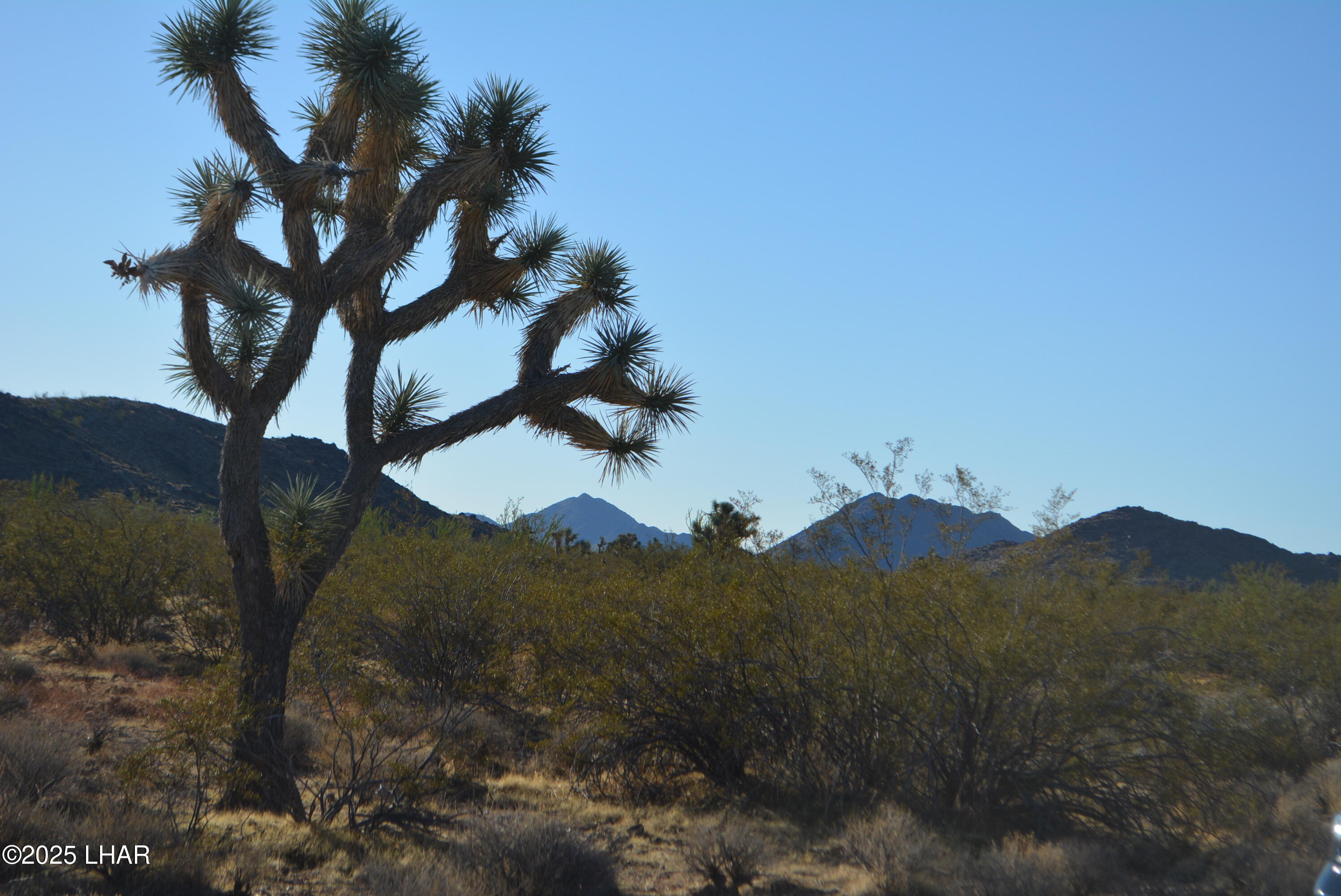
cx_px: 670
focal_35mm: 82
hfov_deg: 24.6
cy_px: 448
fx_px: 3075
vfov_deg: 16.6
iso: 400
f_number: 7.1
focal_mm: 55
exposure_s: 1/2000
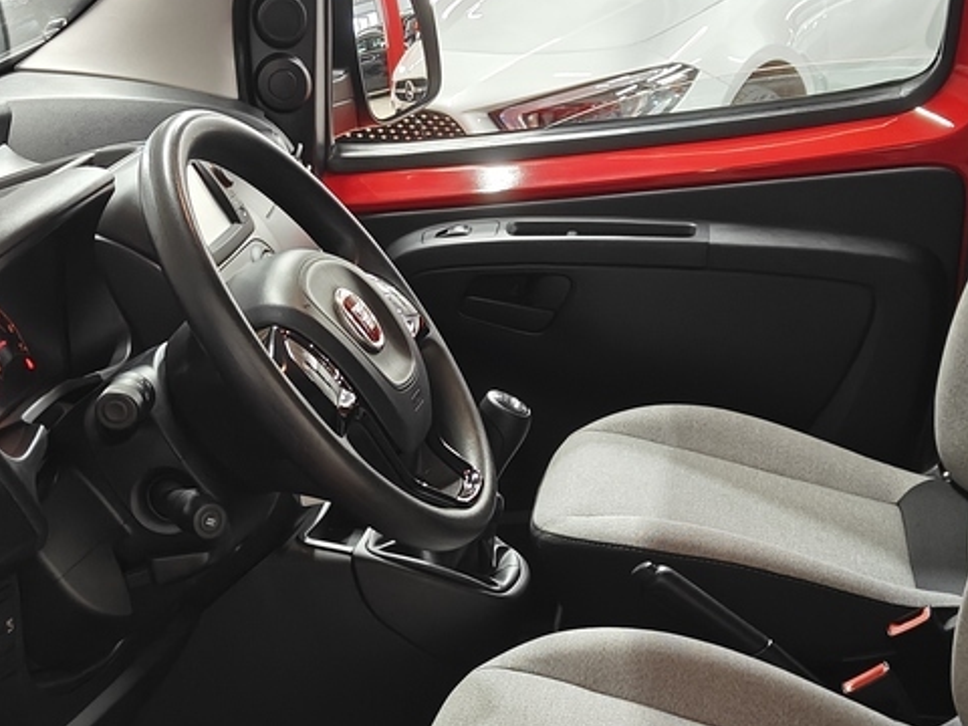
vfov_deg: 20.3
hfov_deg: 27.0
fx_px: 2013
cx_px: 569
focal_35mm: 72
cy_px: 542
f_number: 1.8
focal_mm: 5.59
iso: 125
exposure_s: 1/50
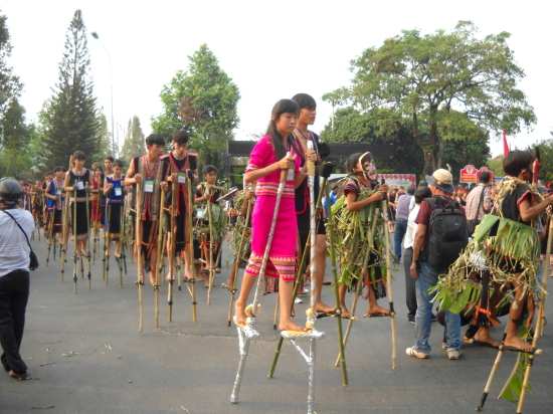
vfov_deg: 35.1
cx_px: 276
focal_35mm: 41
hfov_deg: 45.8
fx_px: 655
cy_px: 207
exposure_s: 1/250
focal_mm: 6.72
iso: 183
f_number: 3.1
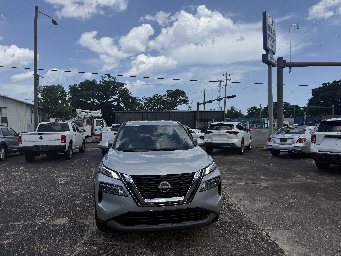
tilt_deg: +0.4
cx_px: 170
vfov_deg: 56.8
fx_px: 236
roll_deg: +1.1
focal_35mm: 24
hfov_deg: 71.6
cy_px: 128
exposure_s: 1/10309
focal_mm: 6.76
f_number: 1.78
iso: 80
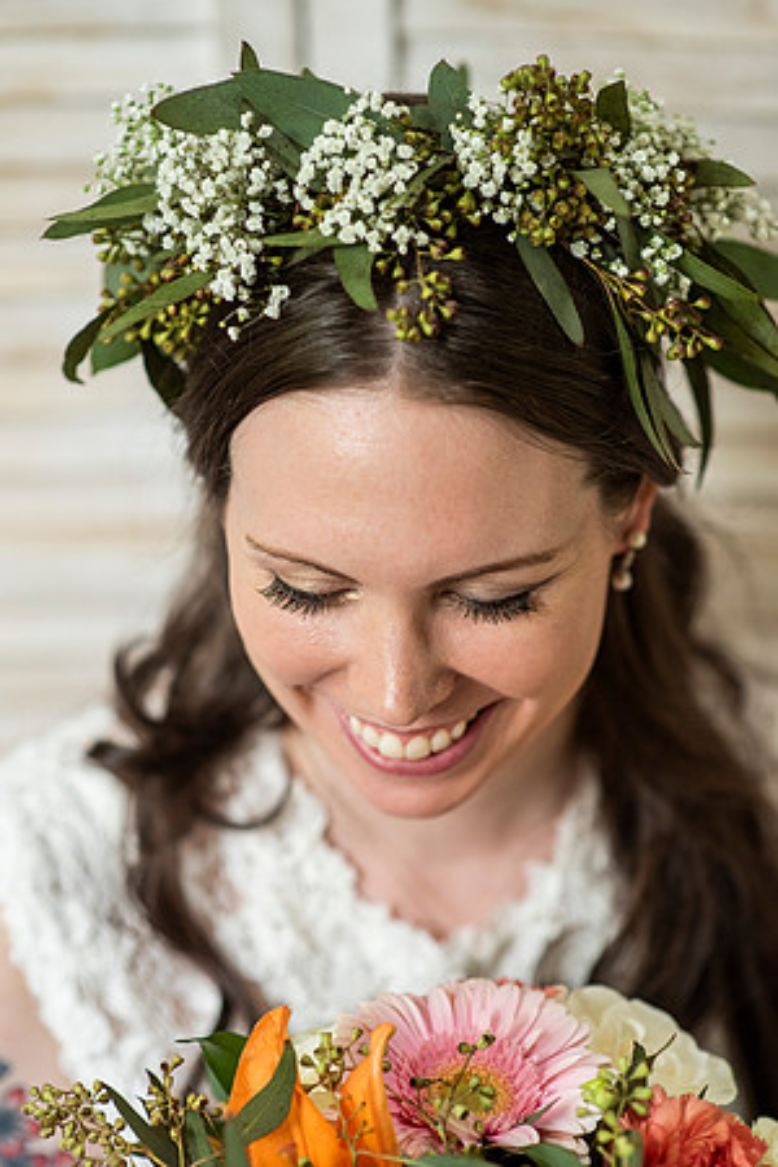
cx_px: 389
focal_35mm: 85
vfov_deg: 23.9
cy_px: 584
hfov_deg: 16.1
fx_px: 2755
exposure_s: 1/500
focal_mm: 85
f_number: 2.5
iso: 1600
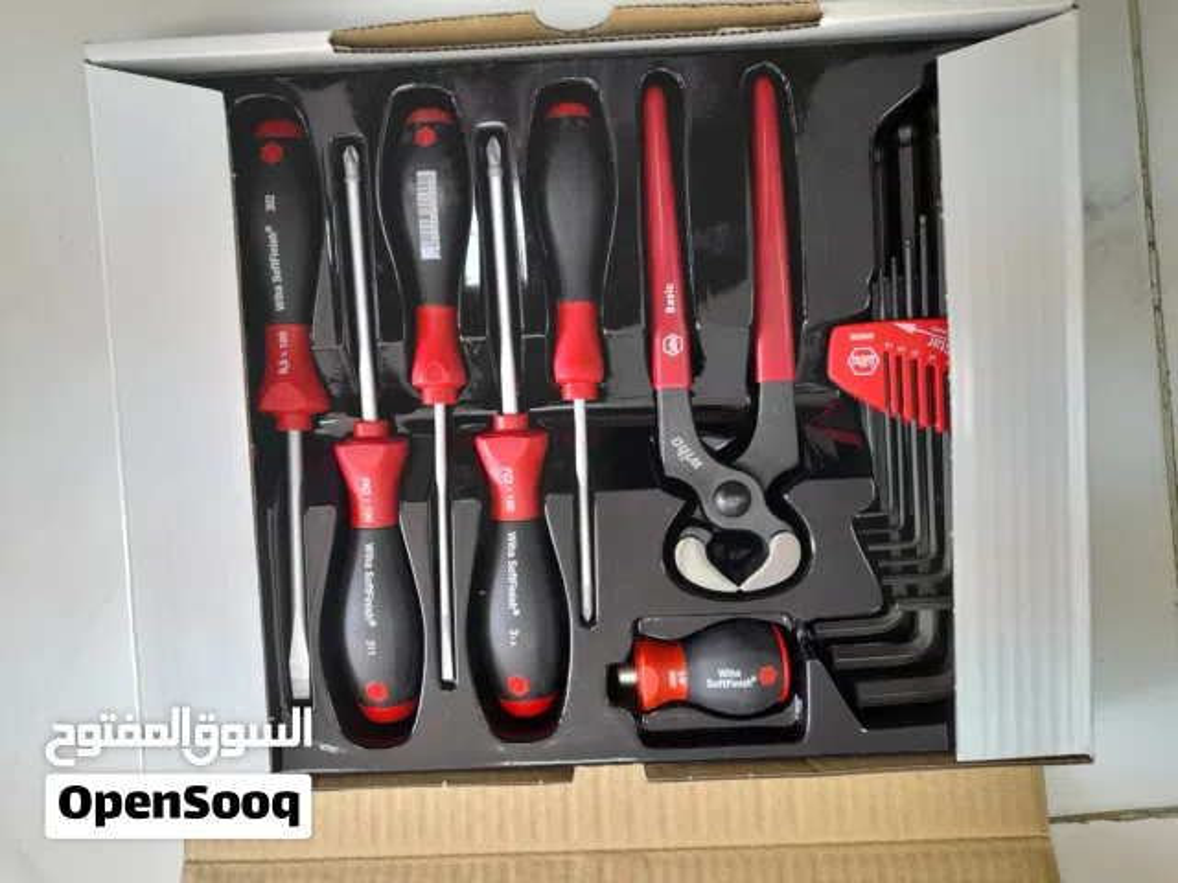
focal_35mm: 25
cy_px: 442
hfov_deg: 69.4
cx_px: 589
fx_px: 851
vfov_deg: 54.9
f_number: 2
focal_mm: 4.6
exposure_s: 1/50
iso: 80
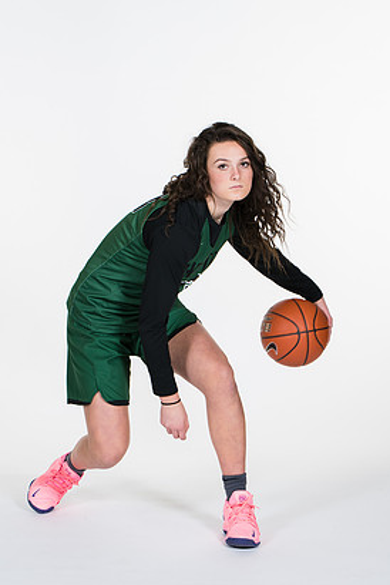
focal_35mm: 115
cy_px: 285
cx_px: 191
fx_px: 1869
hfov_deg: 11.9
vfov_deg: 17.8
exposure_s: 1/160
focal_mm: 70
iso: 200
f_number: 5.6
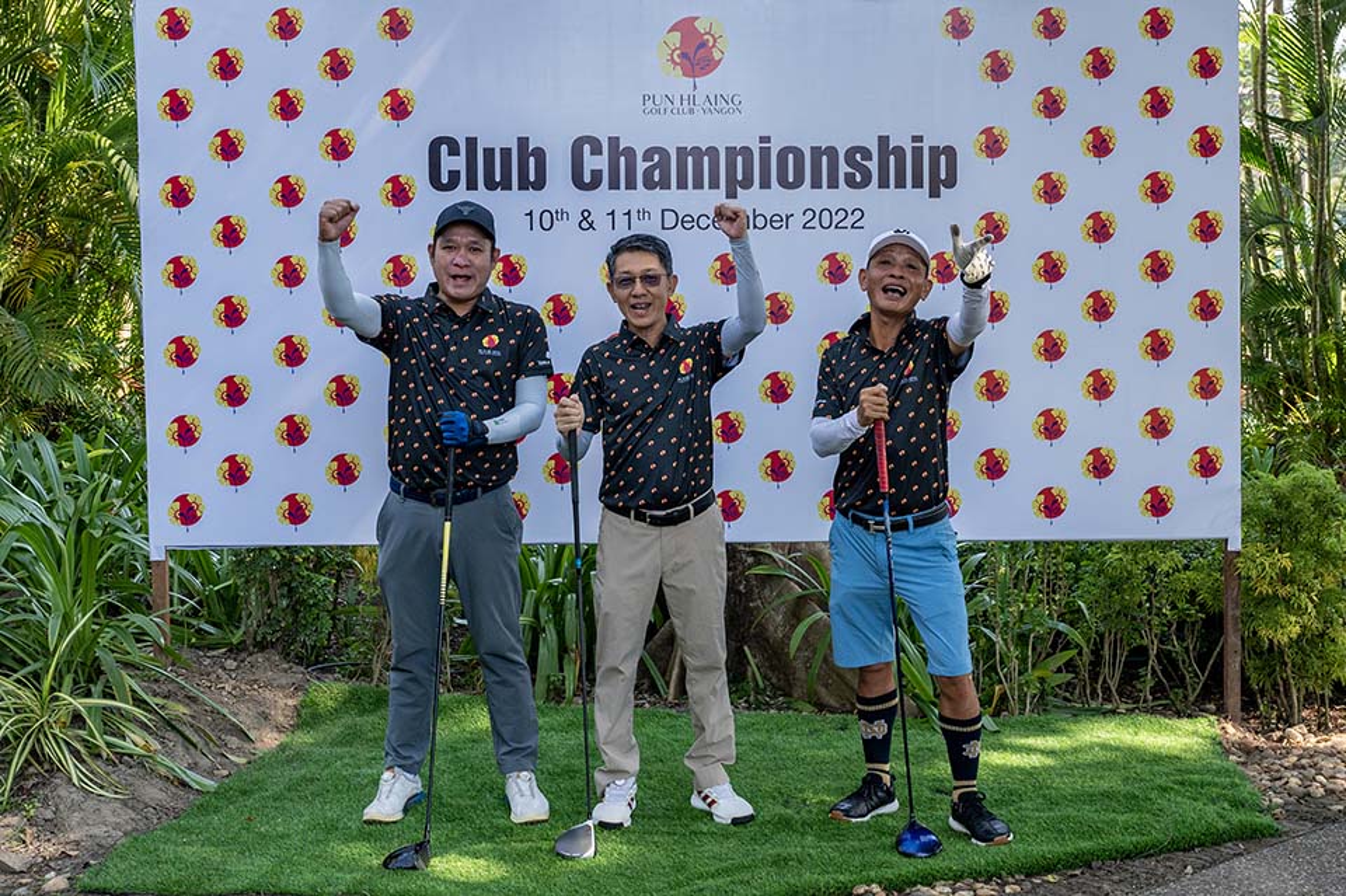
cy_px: 448
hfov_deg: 49.6
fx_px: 1457
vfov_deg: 34.2
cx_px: 673
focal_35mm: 39
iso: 1000
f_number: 8
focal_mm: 39
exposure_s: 1/320
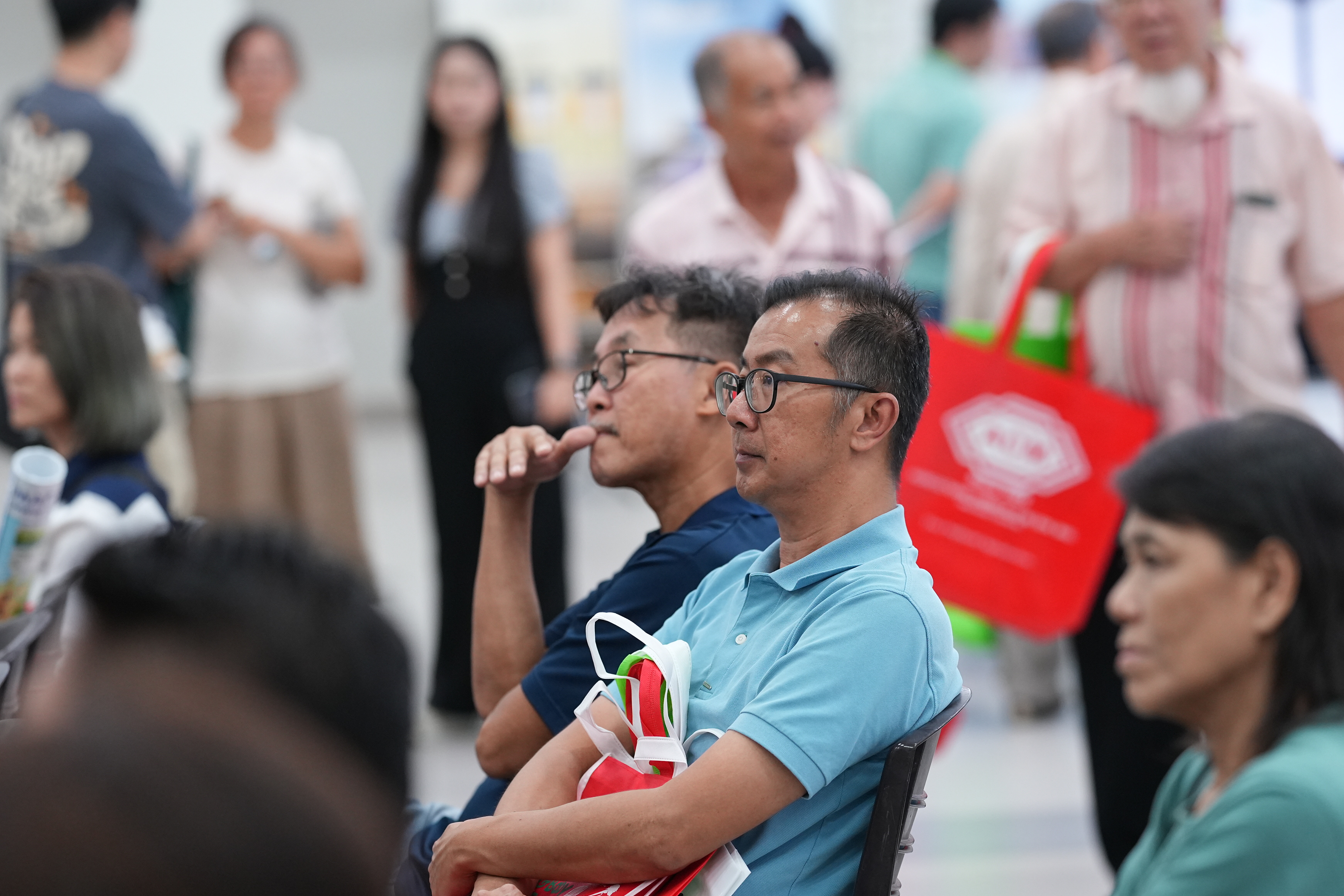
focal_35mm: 136
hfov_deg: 15.1
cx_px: 677
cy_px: 451
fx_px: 5077
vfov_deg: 10.1
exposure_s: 1/200
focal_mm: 135
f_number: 2.8
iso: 2500
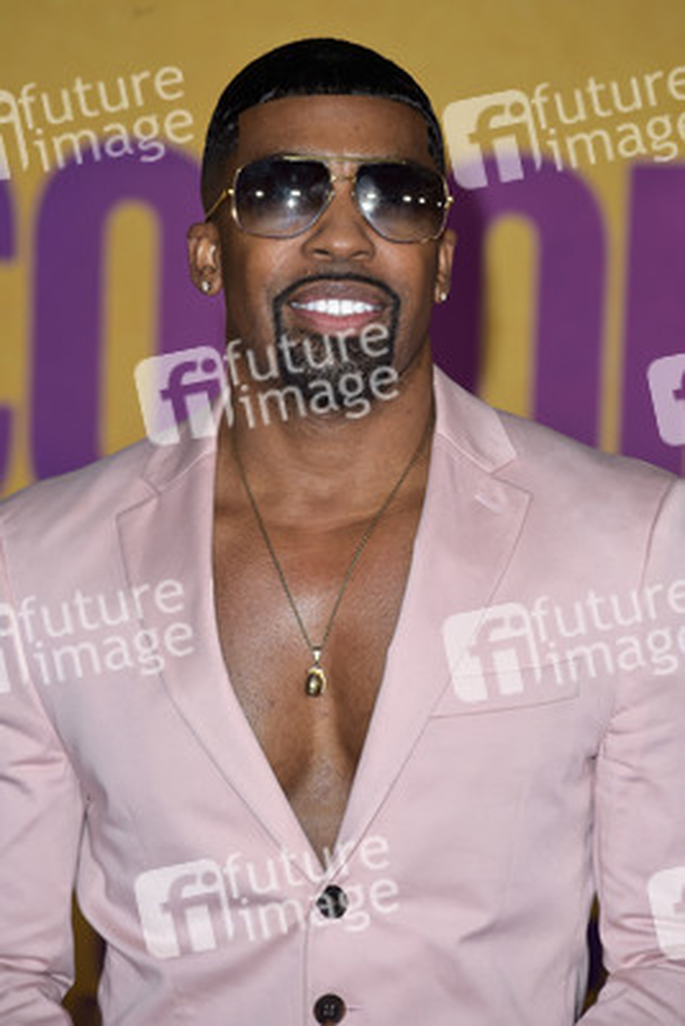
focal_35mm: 180
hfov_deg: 7.6
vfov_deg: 11.4
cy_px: 513
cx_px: 342
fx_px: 5133
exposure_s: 1/250
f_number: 6.3
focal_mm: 180
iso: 320
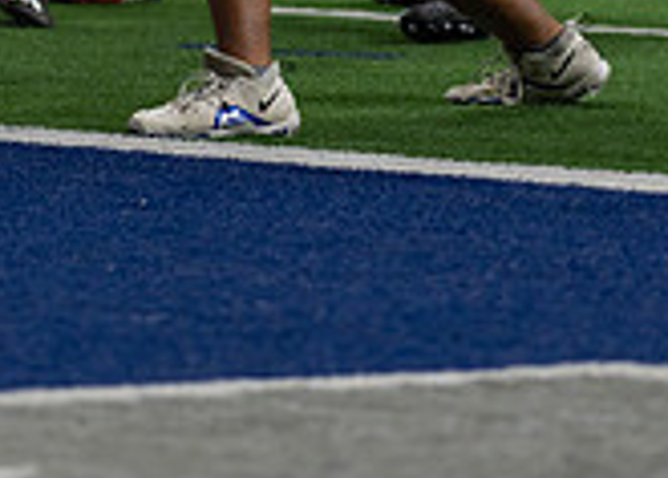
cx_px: 186
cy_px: -324
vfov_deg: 2.9
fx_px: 9414
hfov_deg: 4.1
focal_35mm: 496
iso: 800
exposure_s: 1/1600
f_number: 1.8
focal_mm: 135
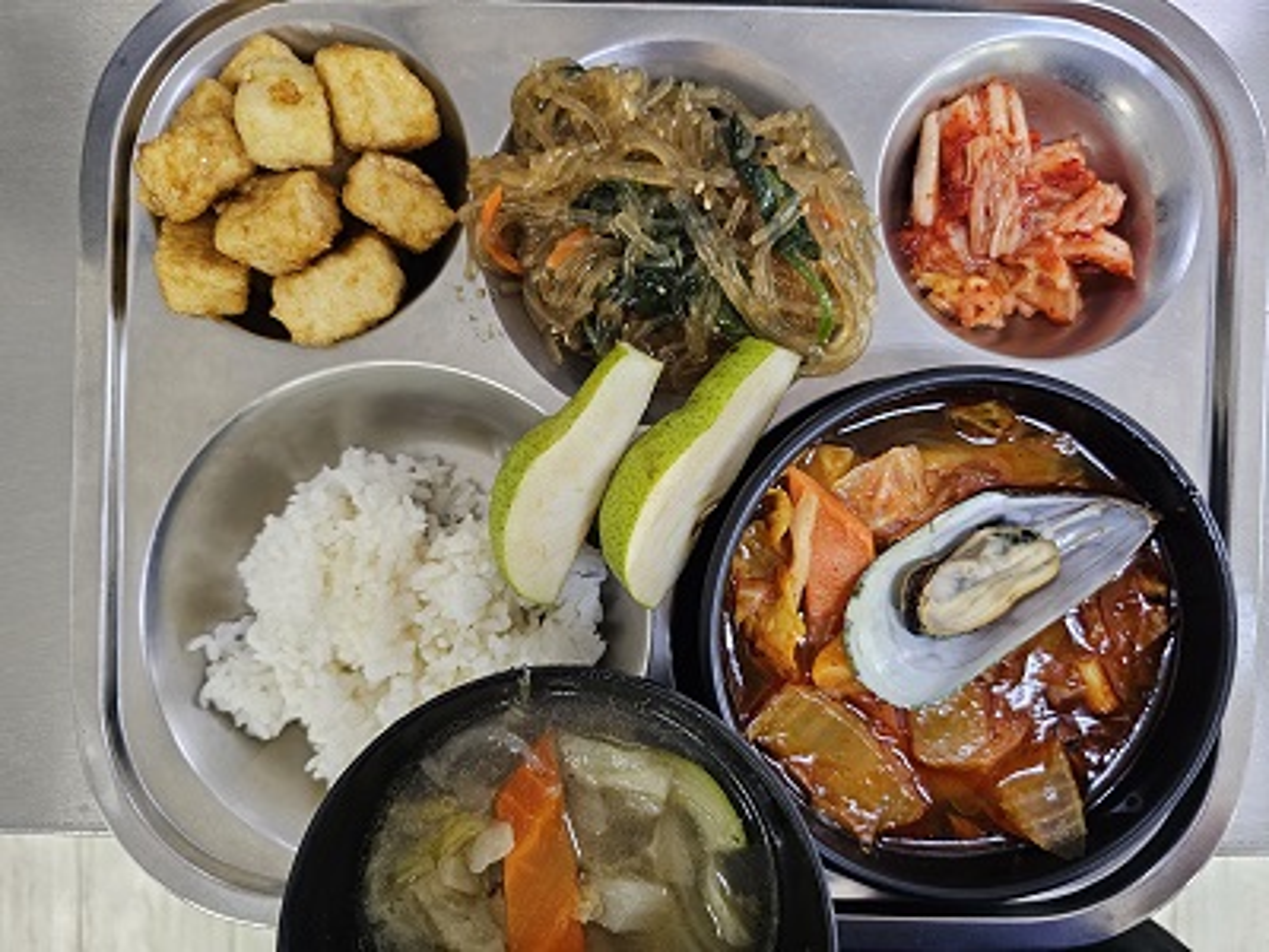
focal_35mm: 23
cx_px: 634
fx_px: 843
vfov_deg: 58.9
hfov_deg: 73.9
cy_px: 476
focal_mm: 6.3
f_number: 1.7
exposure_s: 1/100
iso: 640
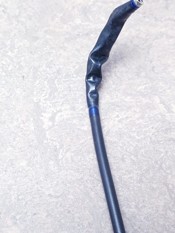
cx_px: 73
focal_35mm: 56
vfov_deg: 33.8
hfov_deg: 26.1
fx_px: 378
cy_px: 170
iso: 125
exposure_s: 1/50
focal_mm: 4.3
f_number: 2.4
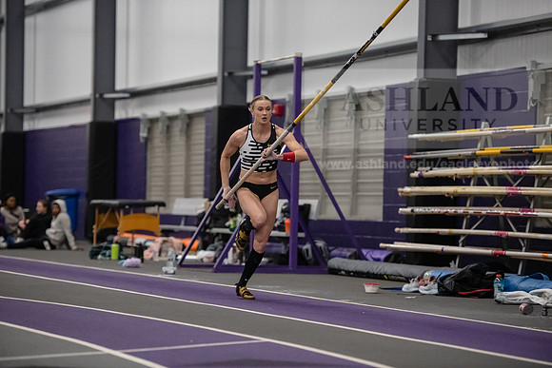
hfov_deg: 14.7
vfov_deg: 9.8
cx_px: 276
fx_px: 2147
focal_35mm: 140
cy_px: 184
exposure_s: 1/800
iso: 6400
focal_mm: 140
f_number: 2.8
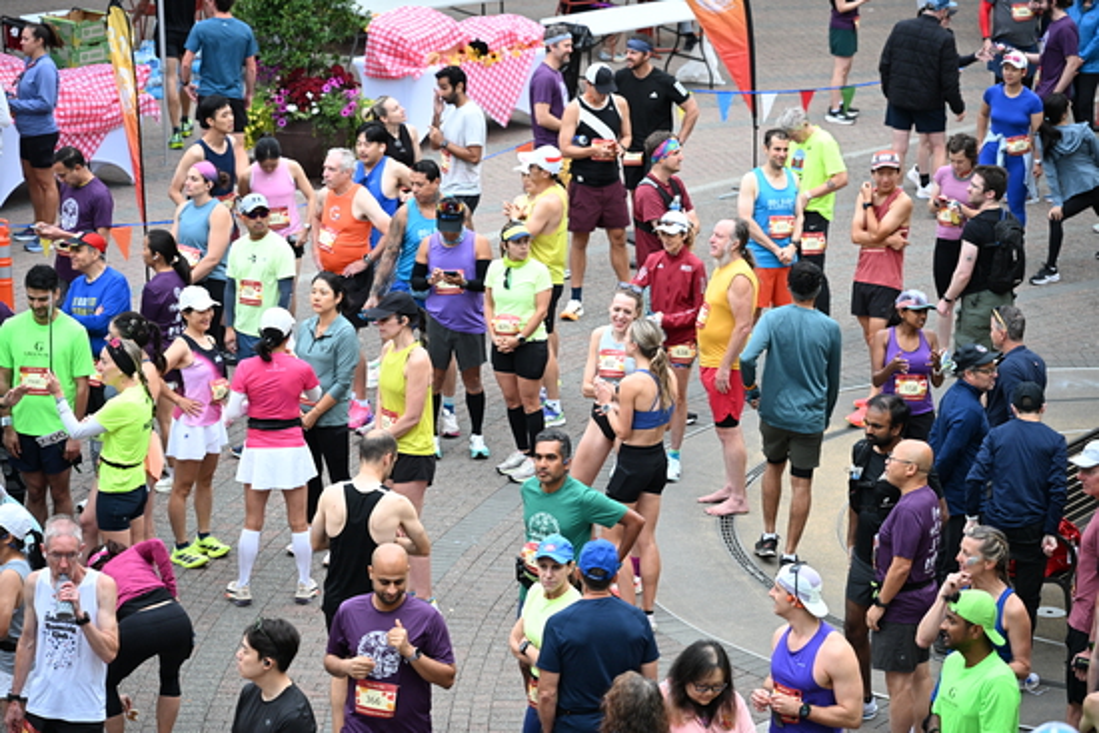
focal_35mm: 120
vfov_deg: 11.4
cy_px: 366
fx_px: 3664
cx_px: 550
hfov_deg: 17.1
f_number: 4
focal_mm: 120
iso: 2000
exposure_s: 1/400
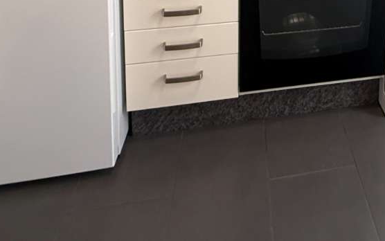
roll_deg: -2.1
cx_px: 336
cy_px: -147
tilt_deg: -6.3
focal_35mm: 40
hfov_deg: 45.3
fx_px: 420
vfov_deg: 23.4
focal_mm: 2.22
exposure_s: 1/50
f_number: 2.2
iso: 250
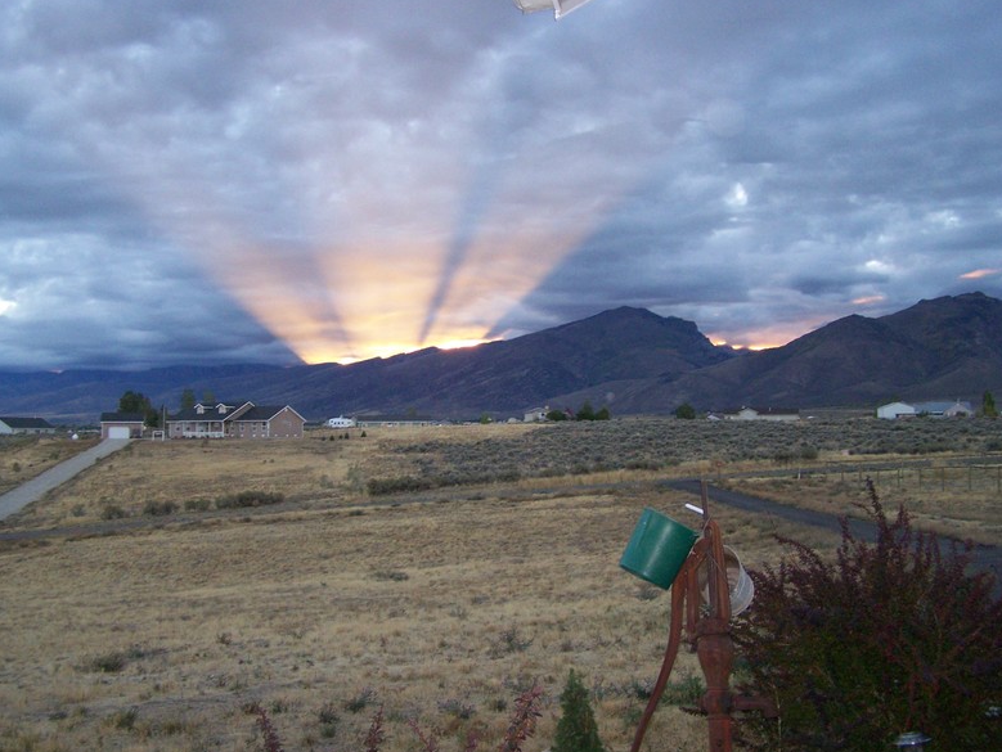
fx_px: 1129
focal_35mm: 39
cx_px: 491
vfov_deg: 36.8
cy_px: 373
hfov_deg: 47.8
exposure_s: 1/100
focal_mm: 6.3
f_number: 2.8
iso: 160
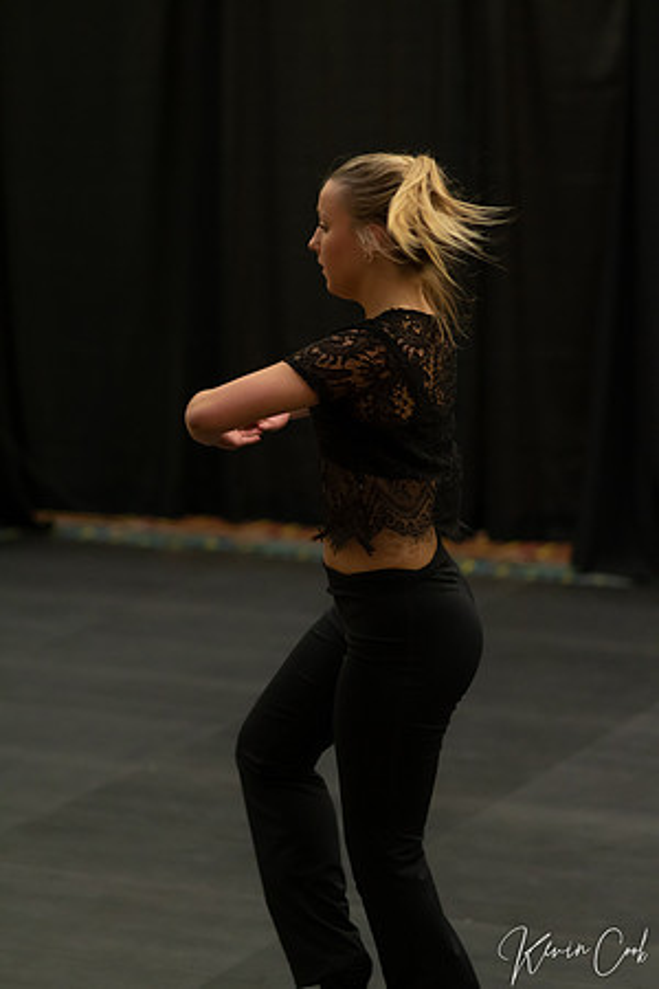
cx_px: 330
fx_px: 3487
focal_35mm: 127
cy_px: 494
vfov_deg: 16.1
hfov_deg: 10.8
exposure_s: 1/640
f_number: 2
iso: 1250
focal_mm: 85
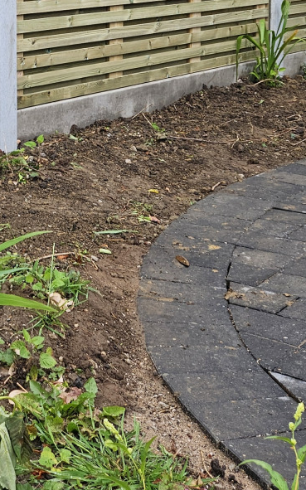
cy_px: -2
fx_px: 881
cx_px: -111
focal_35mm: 66
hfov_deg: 18.1
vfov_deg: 29.1
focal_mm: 5.4
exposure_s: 1/440
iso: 40
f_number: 1.8
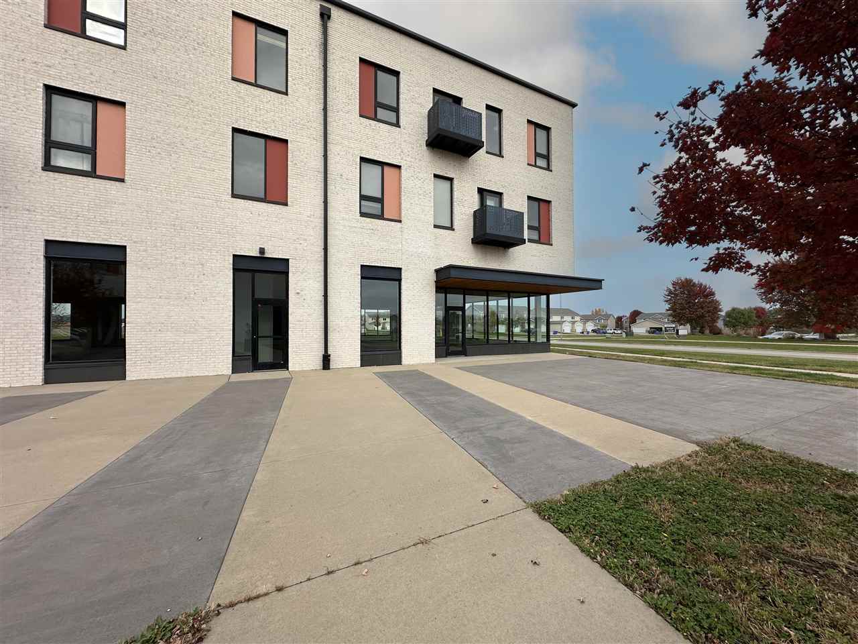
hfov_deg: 102.1
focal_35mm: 14
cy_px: 322
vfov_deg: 85.7
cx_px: 429
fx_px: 347
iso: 50
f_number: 2.2
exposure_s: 1/1319
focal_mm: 2.22
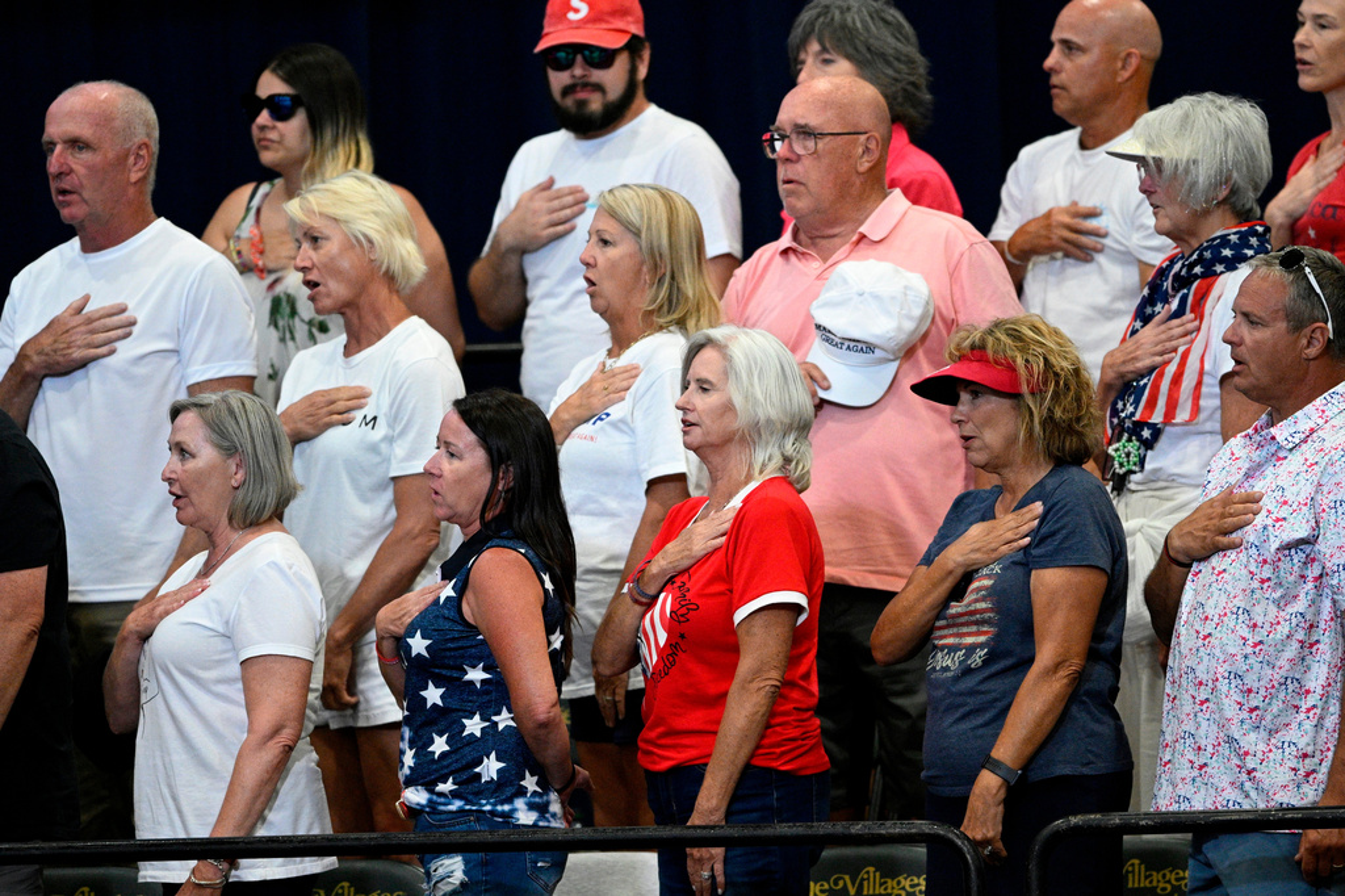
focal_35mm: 600
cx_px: 672
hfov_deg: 3.4
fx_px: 22408
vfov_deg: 2.3
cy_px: 448
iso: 3200
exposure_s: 1/1000
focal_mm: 400
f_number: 2.8
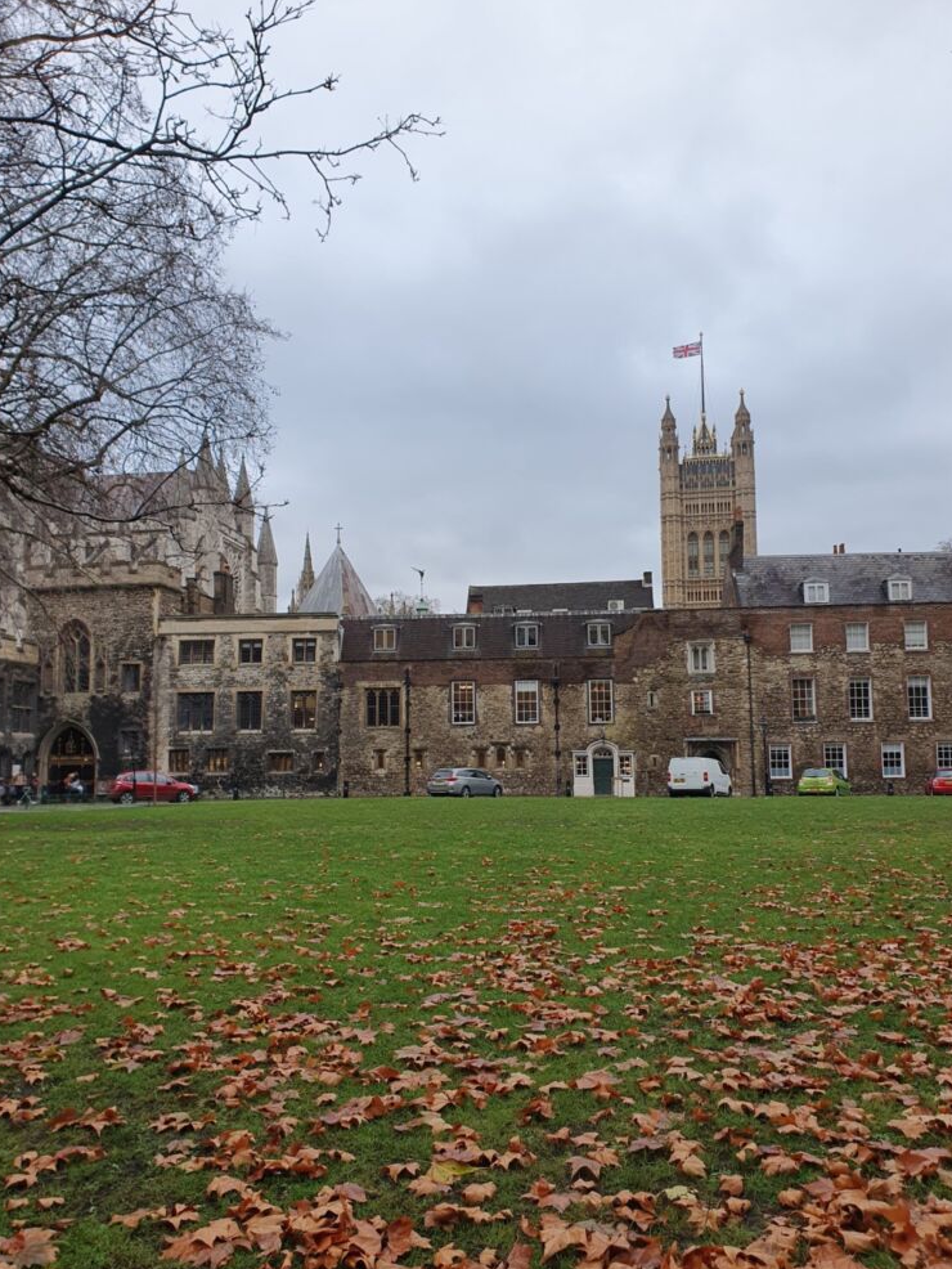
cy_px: 655
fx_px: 990
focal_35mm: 27
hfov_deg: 51.4
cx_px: 462
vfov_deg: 65.3
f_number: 2.4
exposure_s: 1/111
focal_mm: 4.32
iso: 50
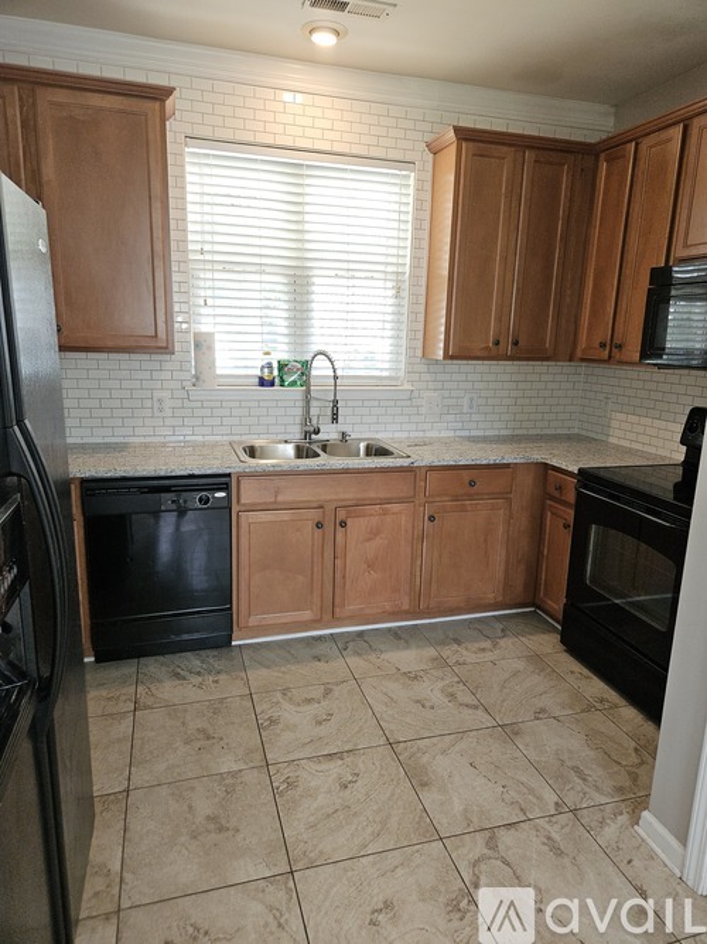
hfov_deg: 58.9
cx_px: 354
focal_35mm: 23
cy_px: 472
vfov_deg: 73.9
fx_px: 627
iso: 80
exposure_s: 1/60
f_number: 1.8
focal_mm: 5.4
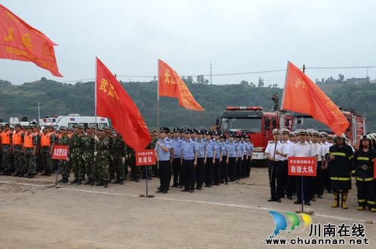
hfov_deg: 48.0
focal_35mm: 40
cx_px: 188
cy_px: 124
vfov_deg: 32.9
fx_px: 422
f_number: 7.1
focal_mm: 27
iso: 200
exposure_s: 1/200
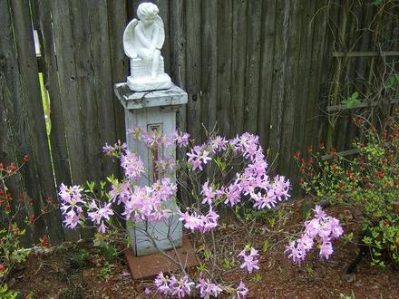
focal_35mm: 36
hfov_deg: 51.4
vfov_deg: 39.7
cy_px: 150
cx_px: 200
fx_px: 415
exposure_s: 1/381
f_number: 2.8
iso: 100
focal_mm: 6
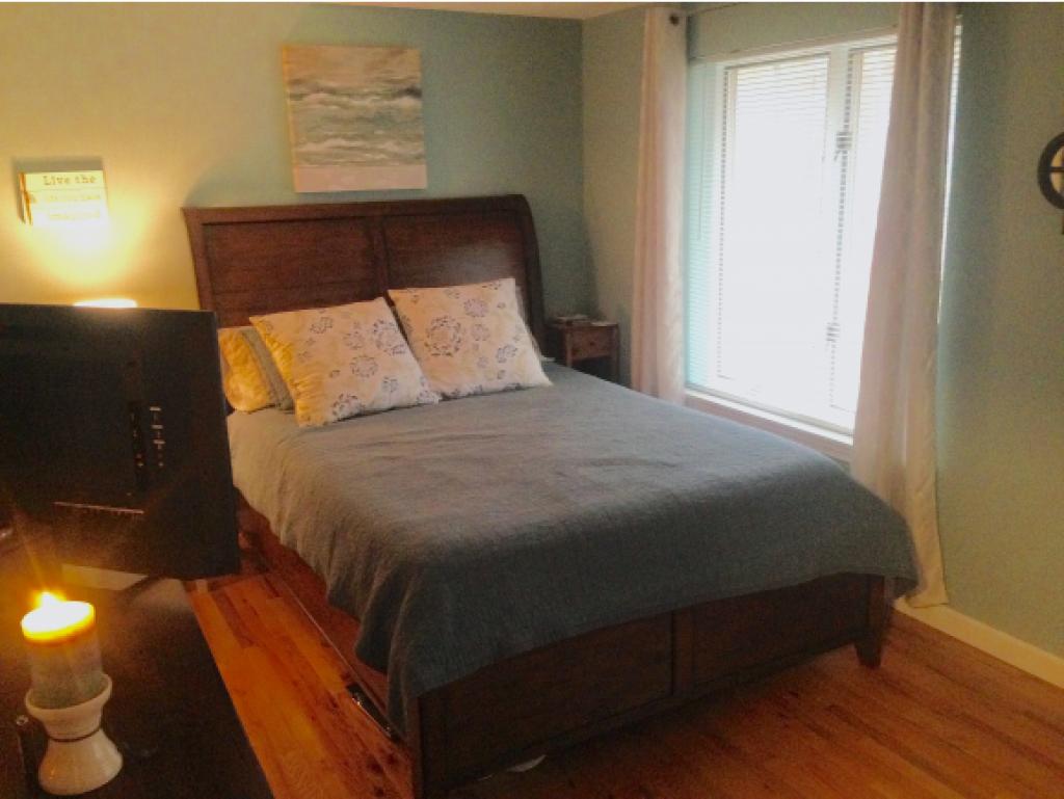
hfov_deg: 55.3
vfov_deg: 43.0
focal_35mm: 33
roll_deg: +1.4
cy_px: 400
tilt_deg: -14.4
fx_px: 1015
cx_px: 532
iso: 400
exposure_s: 1/17
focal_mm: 4.12
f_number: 2.4
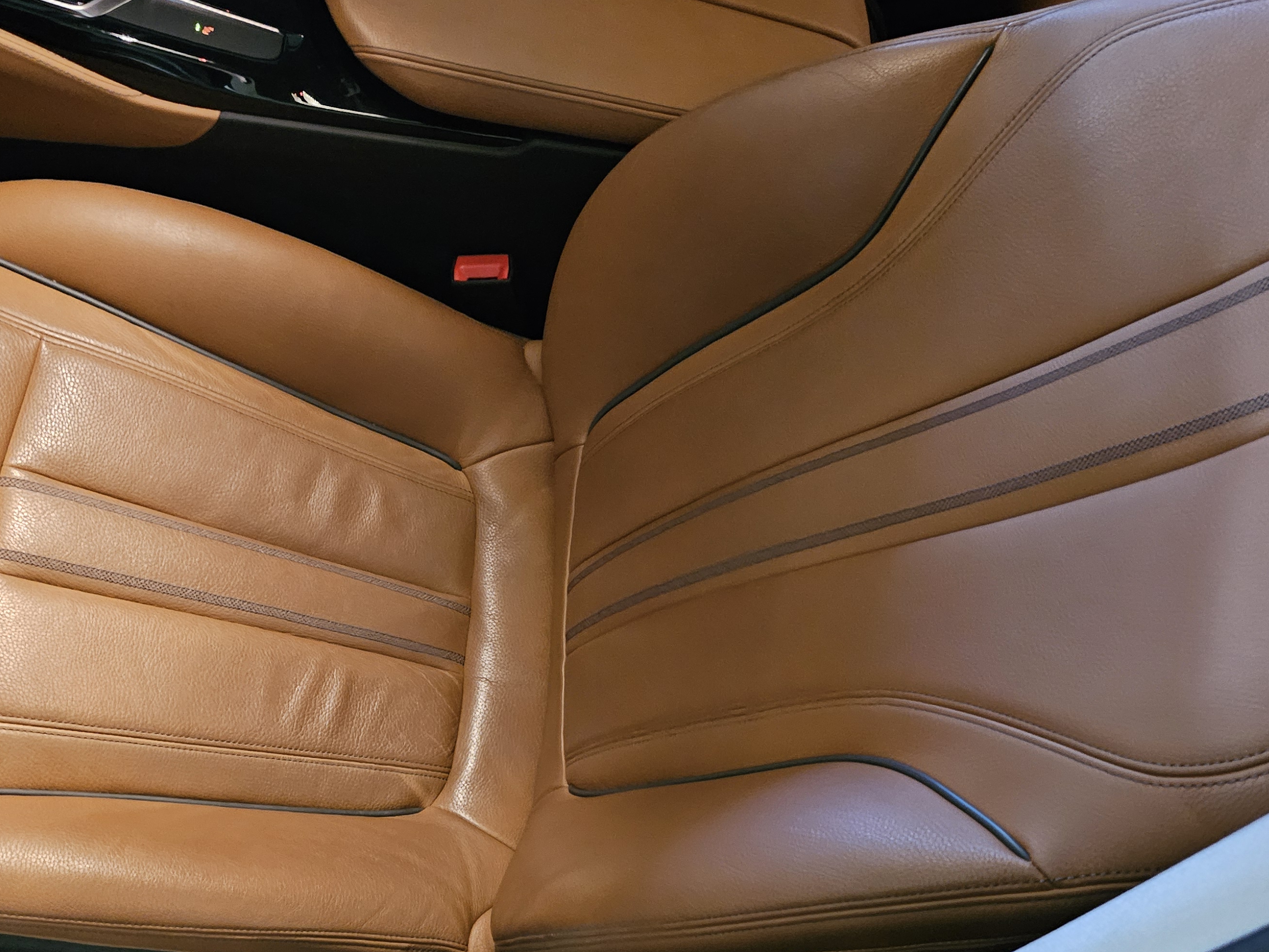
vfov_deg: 40.2
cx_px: 650
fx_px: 1283
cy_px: 636
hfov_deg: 52.6
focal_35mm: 35
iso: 1600
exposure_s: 1/24
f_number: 1.8
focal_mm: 5.4
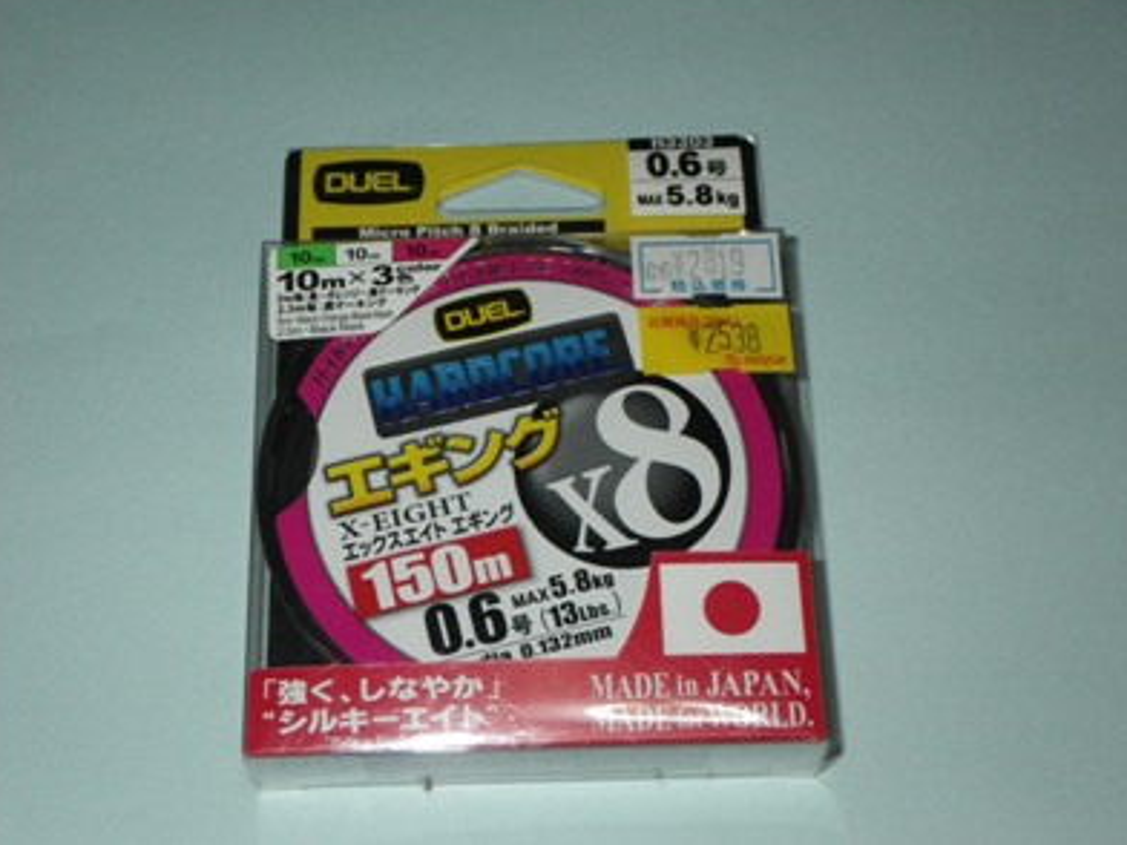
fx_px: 1693
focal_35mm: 52
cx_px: 561
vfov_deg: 28.0
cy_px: 417
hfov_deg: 36.8
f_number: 5.3
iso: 400
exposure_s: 1/60
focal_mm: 9.1
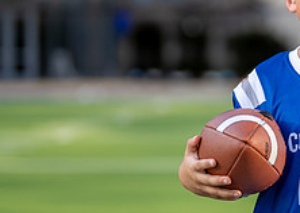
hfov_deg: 12.2
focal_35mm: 161
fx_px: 1370
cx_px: 350
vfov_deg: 8.9
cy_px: 86
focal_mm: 50
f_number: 1.2
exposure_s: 1/4000
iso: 125
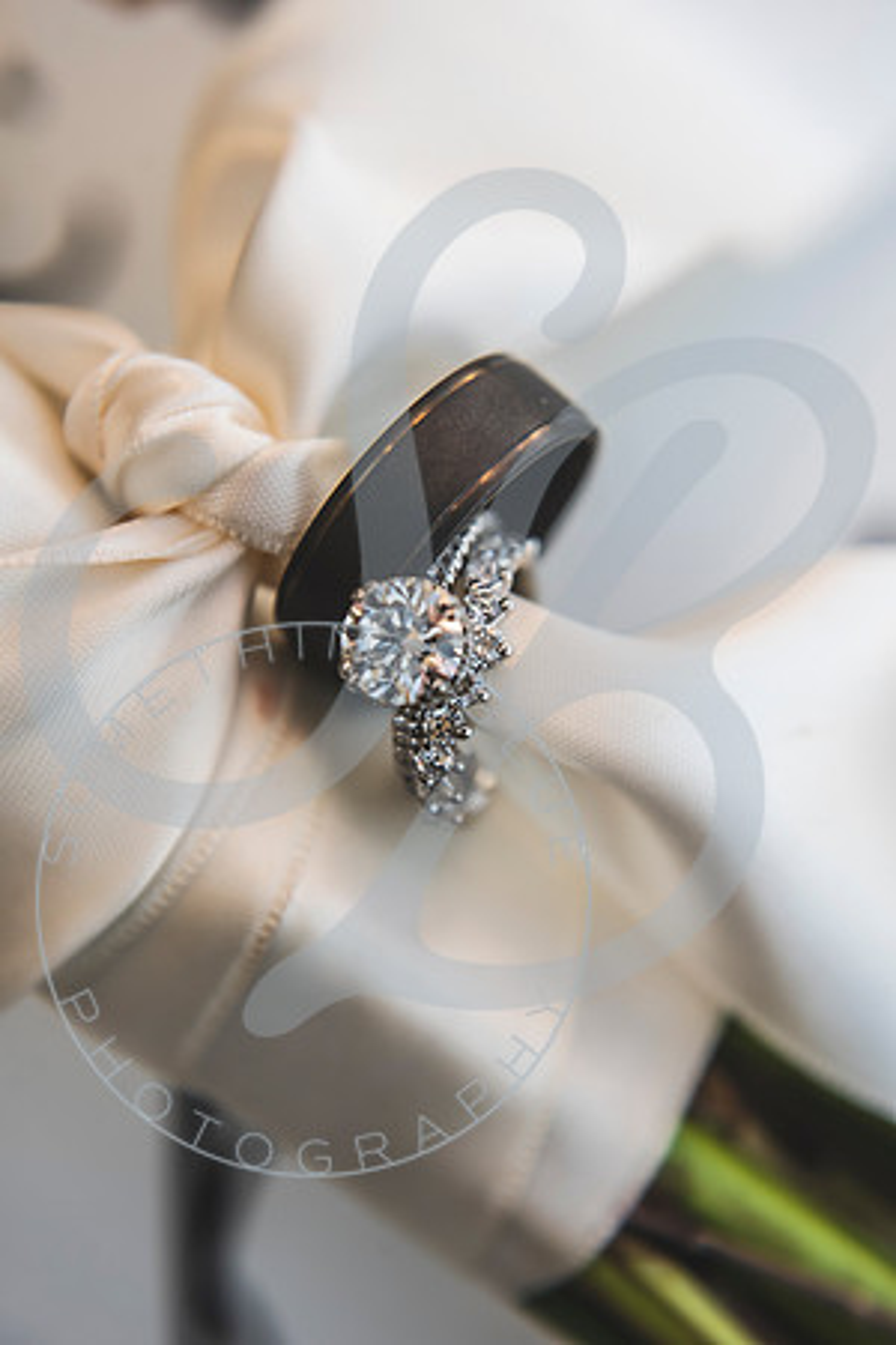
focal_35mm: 55
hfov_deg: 24.6
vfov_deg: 36.2
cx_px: 448
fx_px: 2053
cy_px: 672
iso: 100
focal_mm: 55
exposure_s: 1/250
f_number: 5.6
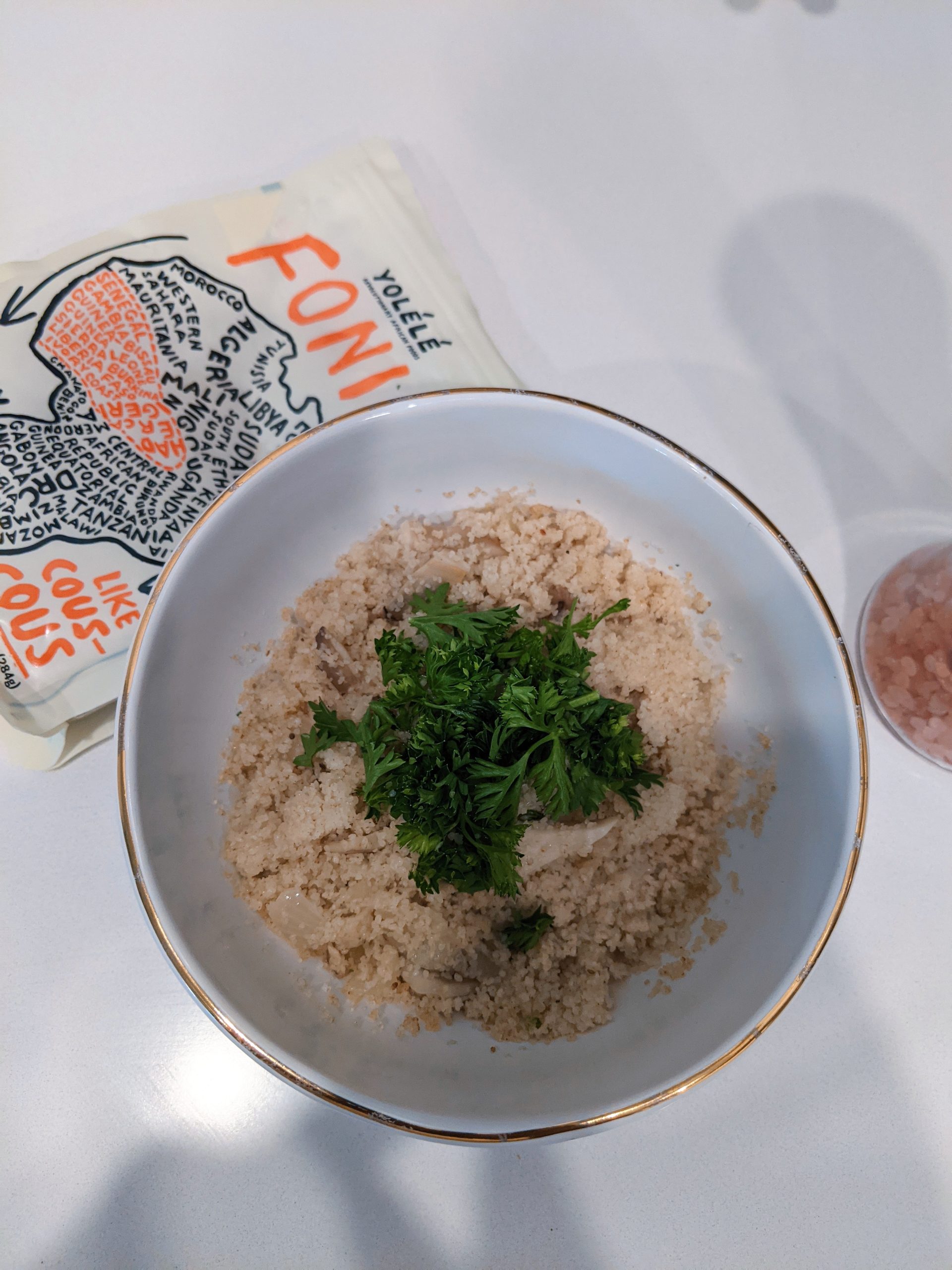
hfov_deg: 51.4
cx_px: 476
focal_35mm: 27
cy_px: 635
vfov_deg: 65.3
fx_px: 990
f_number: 1.8
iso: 311
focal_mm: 4.44
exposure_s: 1/120
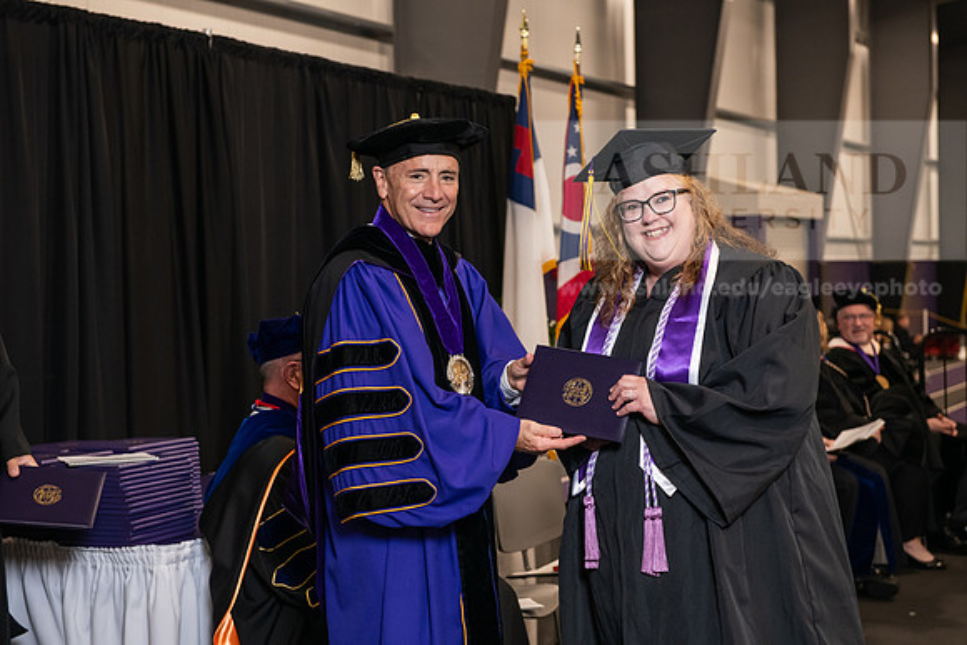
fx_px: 1773
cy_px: 322
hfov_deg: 30.5
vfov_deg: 20.6
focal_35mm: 66
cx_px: 484
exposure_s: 1/125
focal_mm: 66
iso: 1600
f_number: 5
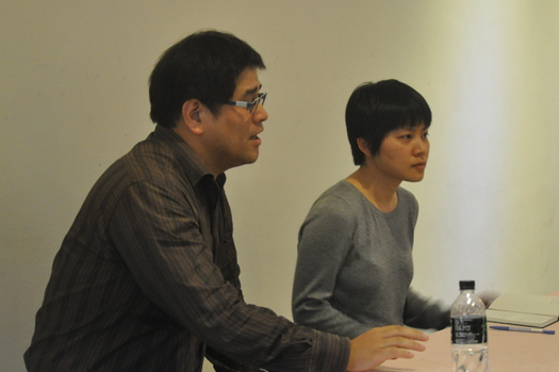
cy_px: 230
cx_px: 320
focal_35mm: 104
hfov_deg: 19.6
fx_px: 1613
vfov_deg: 13.1
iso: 1600
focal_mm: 52
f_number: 5
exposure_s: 1/20
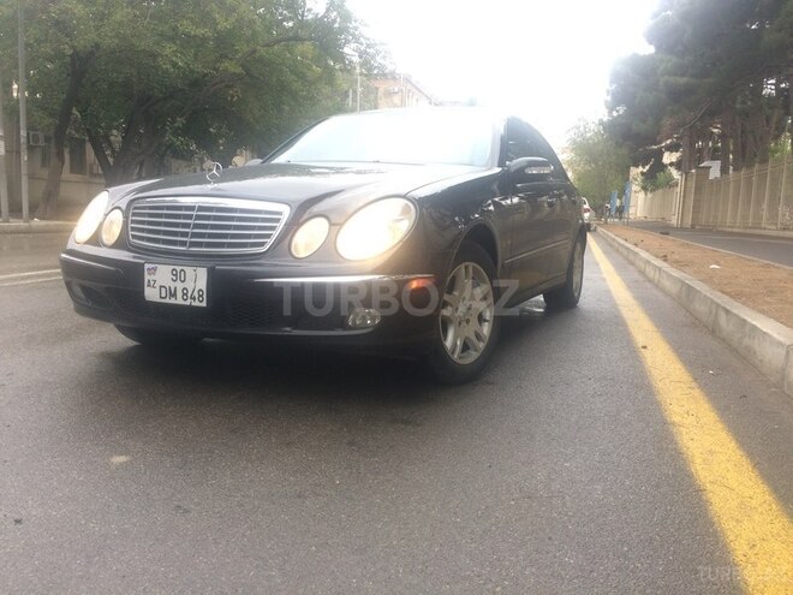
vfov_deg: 48.2
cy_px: 298
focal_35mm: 29
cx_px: 396
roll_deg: -3.1
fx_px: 664
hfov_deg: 61.7
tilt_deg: -7.8
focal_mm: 4.15
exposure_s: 1/100
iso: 50
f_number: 2.2
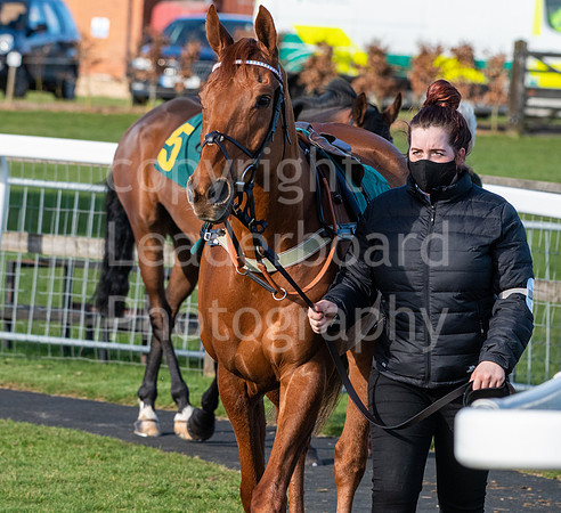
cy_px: 256
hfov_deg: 4.6
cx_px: 227
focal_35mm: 401
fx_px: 7054
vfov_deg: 4.2
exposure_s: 1/1000
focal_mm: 220
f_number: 7.1
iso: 800
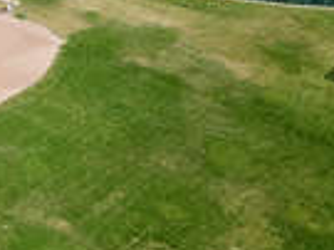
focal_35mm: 77
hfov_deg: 21.7
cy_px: 181
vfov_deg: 19.0
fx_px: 742
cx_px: -151
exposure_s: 1/741
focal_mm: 4.73
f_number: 2.2
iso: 100
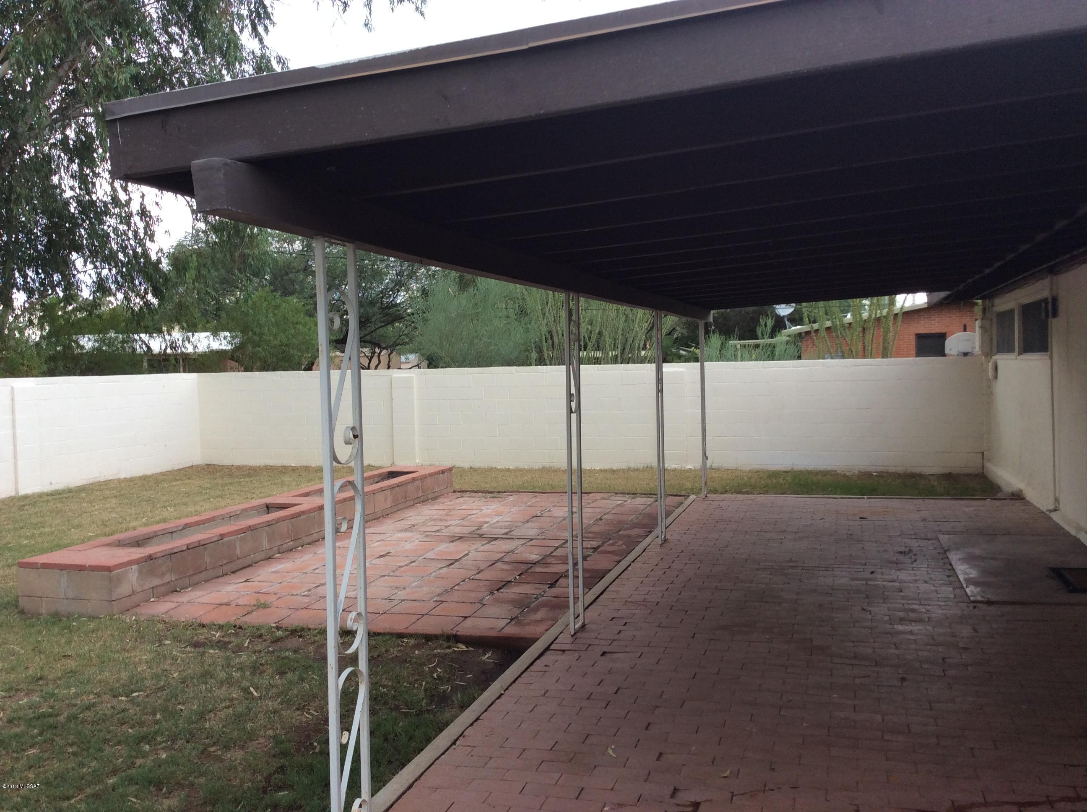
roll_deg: +0.1
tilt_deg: -0.7
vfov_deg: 44.1
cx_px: 544
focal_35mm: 32
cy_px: 406
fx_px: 1003
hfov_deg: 56.9
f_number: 2.4
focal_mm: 3.3
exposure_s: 1/192
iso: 32
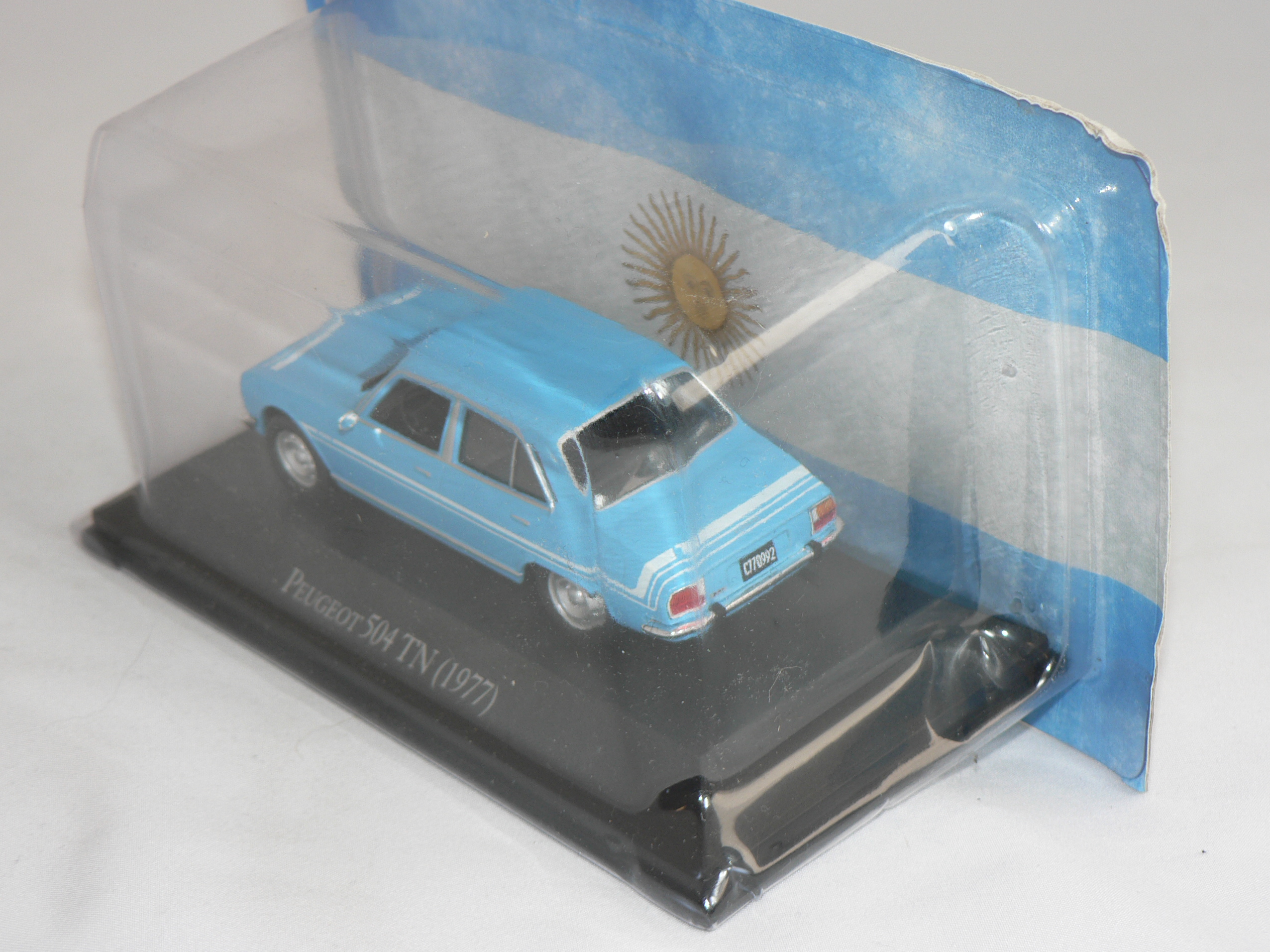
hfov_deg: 24.4
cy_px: 474
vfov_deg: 18.4
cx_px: 633
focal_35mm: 80
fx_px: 2935
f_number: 3.2
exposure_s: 1/60
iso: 80
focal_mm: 13.1
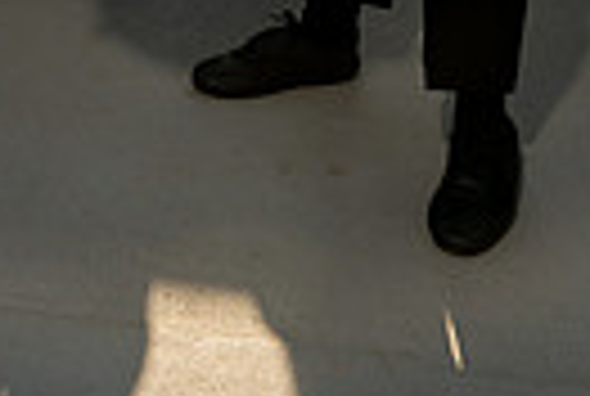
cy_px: -576
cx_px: 252
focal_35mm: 96
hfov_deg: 21.2
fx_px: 1577
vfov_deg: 11.6
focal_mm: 28
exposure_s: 1/250
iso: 100
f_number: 8
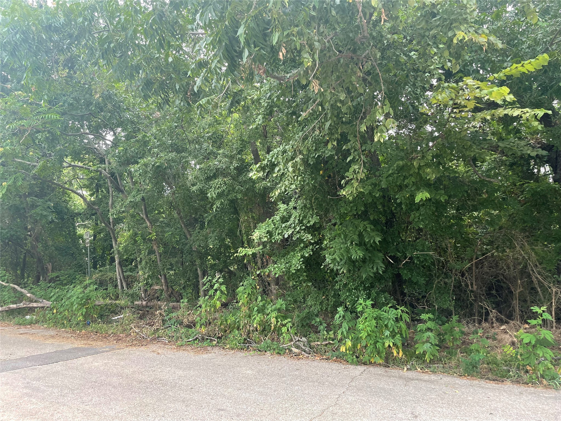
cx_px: 280
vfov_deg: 53.1
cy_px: 210
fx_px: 421
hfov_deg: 67.3
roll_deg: -0.1
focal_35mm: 26
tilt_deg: +5.8
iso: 80
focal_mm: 4.2
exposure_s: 1/121
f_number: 1.6
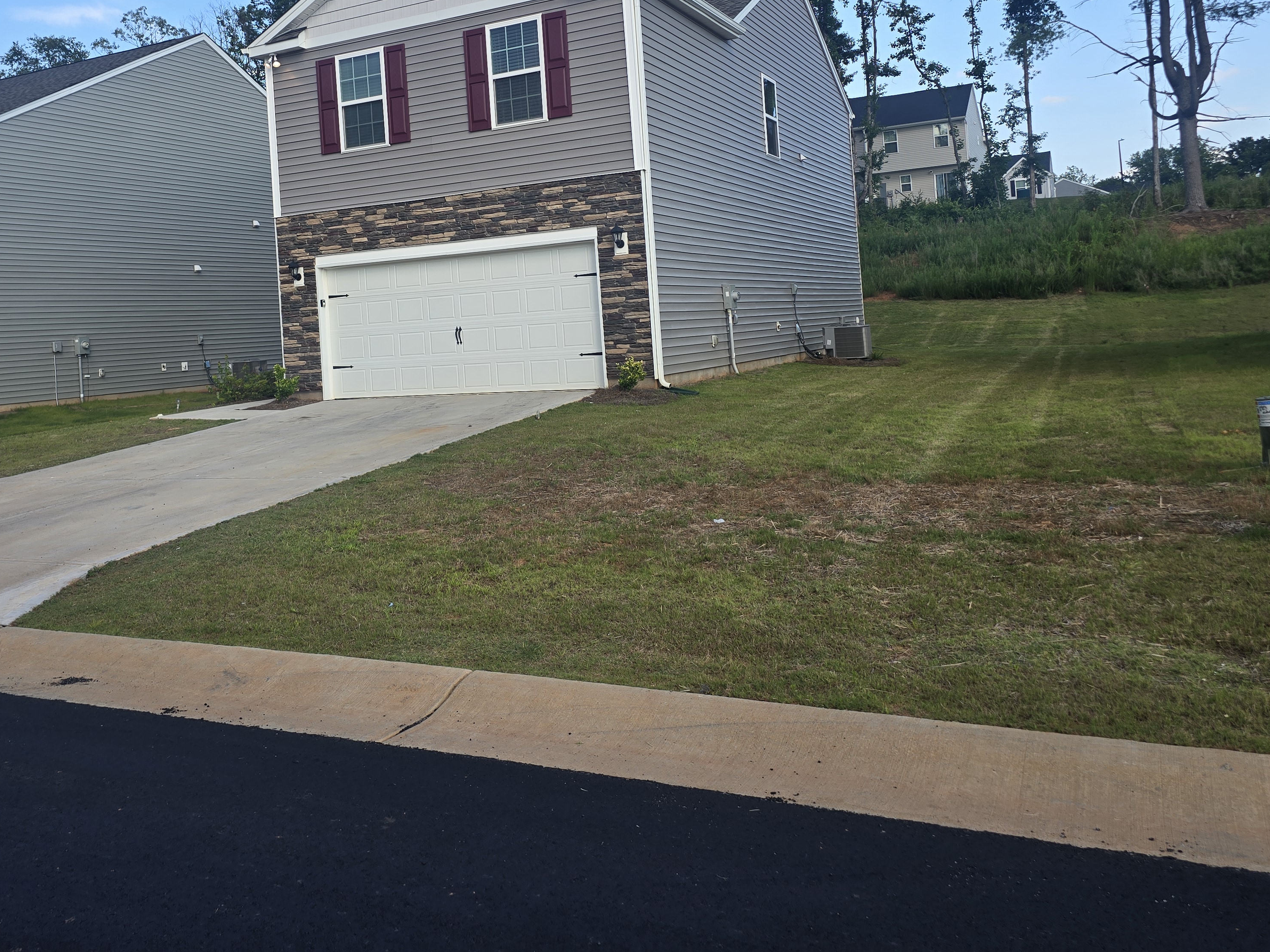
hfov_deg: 58.1
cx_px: 535
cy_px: 318
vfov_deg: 44.8
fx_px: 1137
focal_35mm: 31
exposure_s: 1/242
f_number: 1.7
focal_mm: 6.3
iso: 12
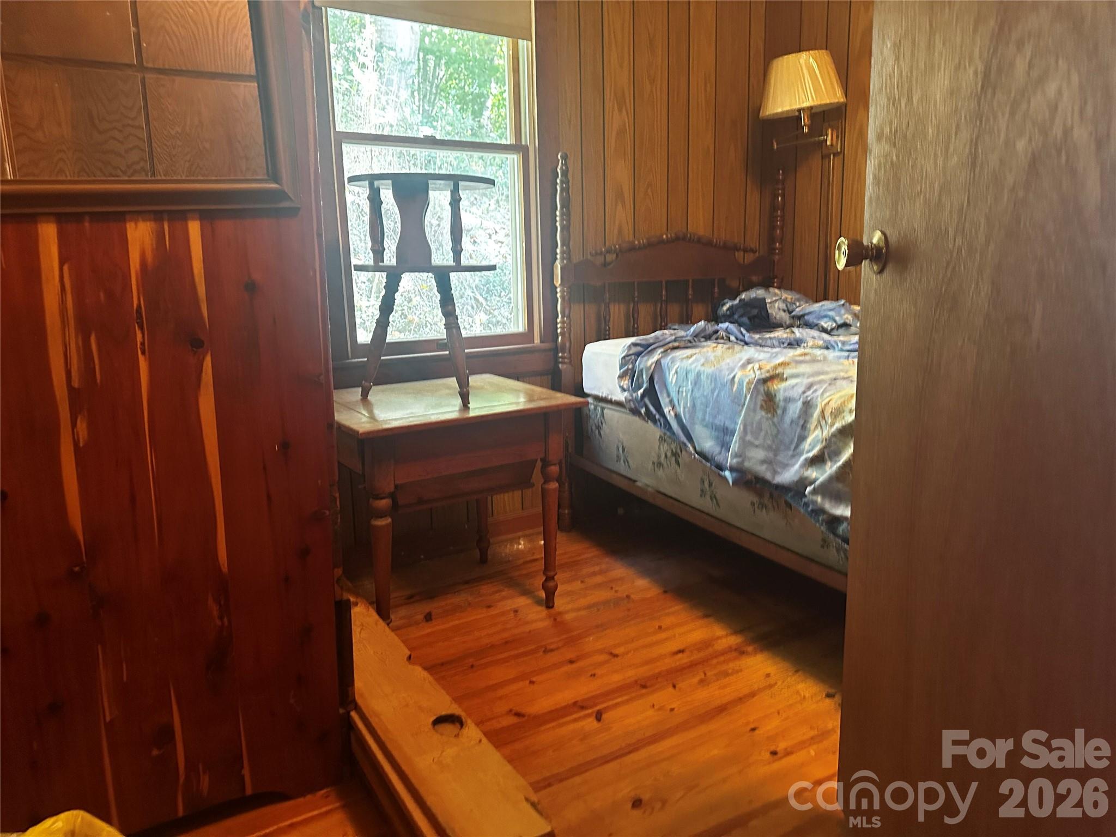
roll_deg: +0.6
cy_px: 418
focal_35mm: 24
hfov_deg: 71.6
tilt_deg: -8.6
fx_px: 774
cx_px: 558
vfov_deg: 56.8
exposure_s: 1/40
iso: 800
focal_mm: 6.86
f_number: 1.78
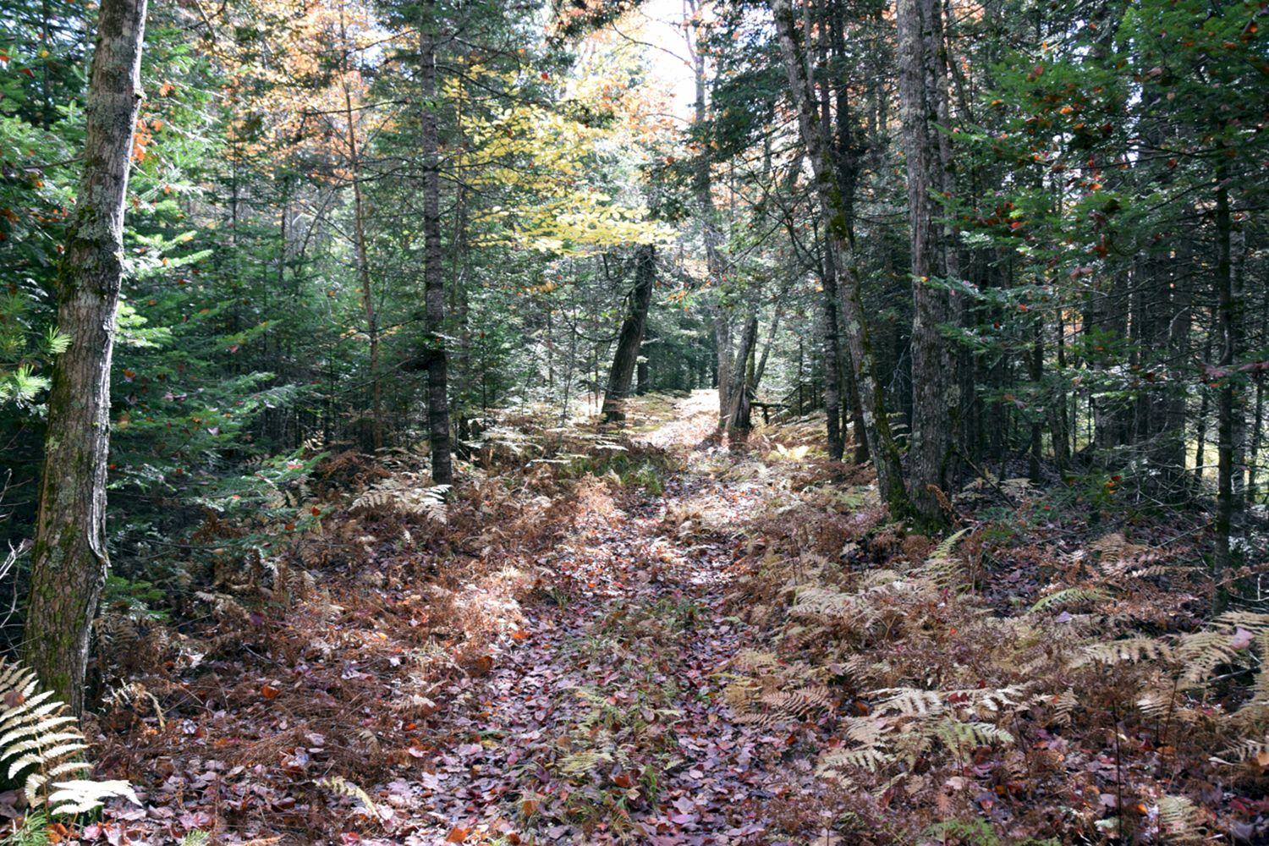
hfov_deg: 67.4
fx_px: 952
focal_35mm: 27
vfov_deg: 47.9
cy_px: 423
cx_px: 634
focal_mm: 18
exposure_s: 1/125
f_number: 5.6
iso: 400
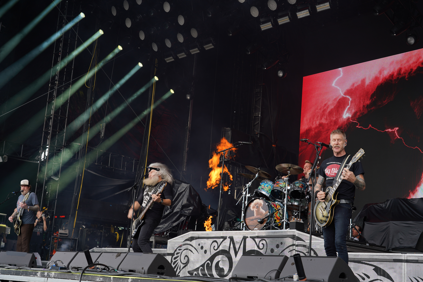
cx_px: 212
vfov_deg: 26.0
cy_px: 141
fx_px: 611
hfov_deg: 38.2
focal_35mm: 52
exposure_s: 1/80
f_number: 6.3
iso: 100
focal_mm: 52
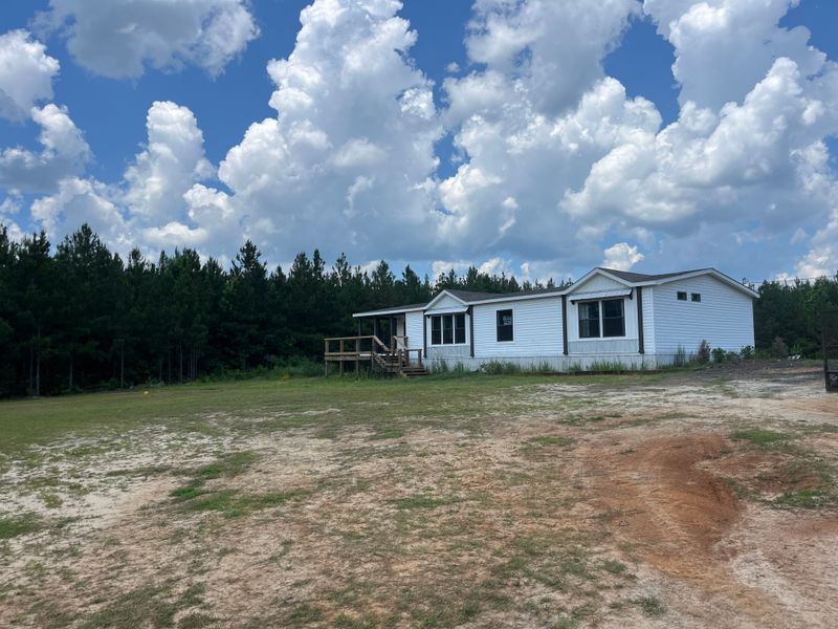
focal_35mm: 26
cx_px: 419
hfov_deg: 67.3
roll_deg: +1.3
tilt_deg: +3.6
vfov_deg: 53.1
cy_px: 314
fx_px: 629
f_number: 1.6
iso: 50
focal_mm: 5.1
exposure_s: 1/5319
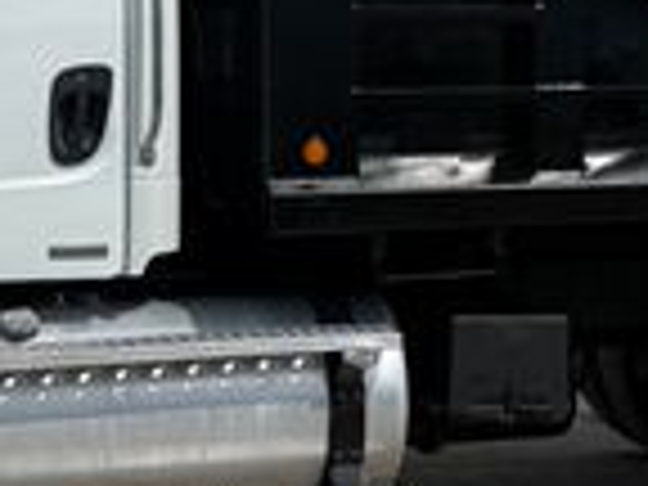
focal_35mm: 107
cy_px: 117
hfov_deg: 18.4
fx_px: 2003
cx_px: 351
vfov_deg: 13.8
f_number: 1.78
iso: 80
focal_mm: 6.76
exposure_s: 1/8130
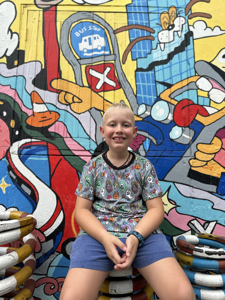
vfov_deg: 71.6
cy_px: 150
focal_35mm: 24
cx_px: 112
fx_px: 208
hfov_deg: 56.8
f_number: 1.78
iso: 160
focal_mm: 6.86
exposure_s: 1/121
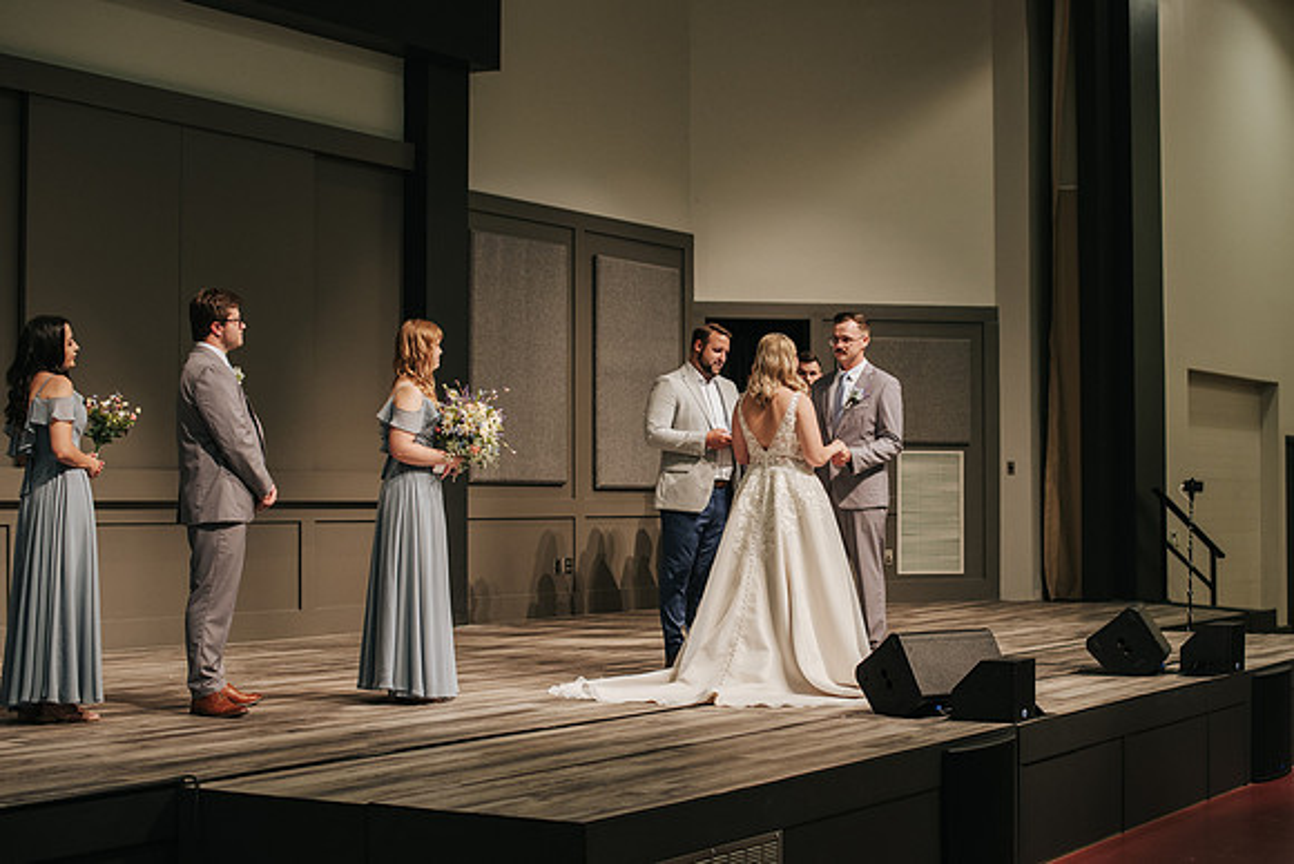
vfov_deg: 22.9
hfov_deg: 33.8
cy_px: 432
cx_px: 747
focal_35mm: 59
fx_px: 2128
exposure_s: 1/200
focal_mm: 50
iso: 800
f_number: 3.2
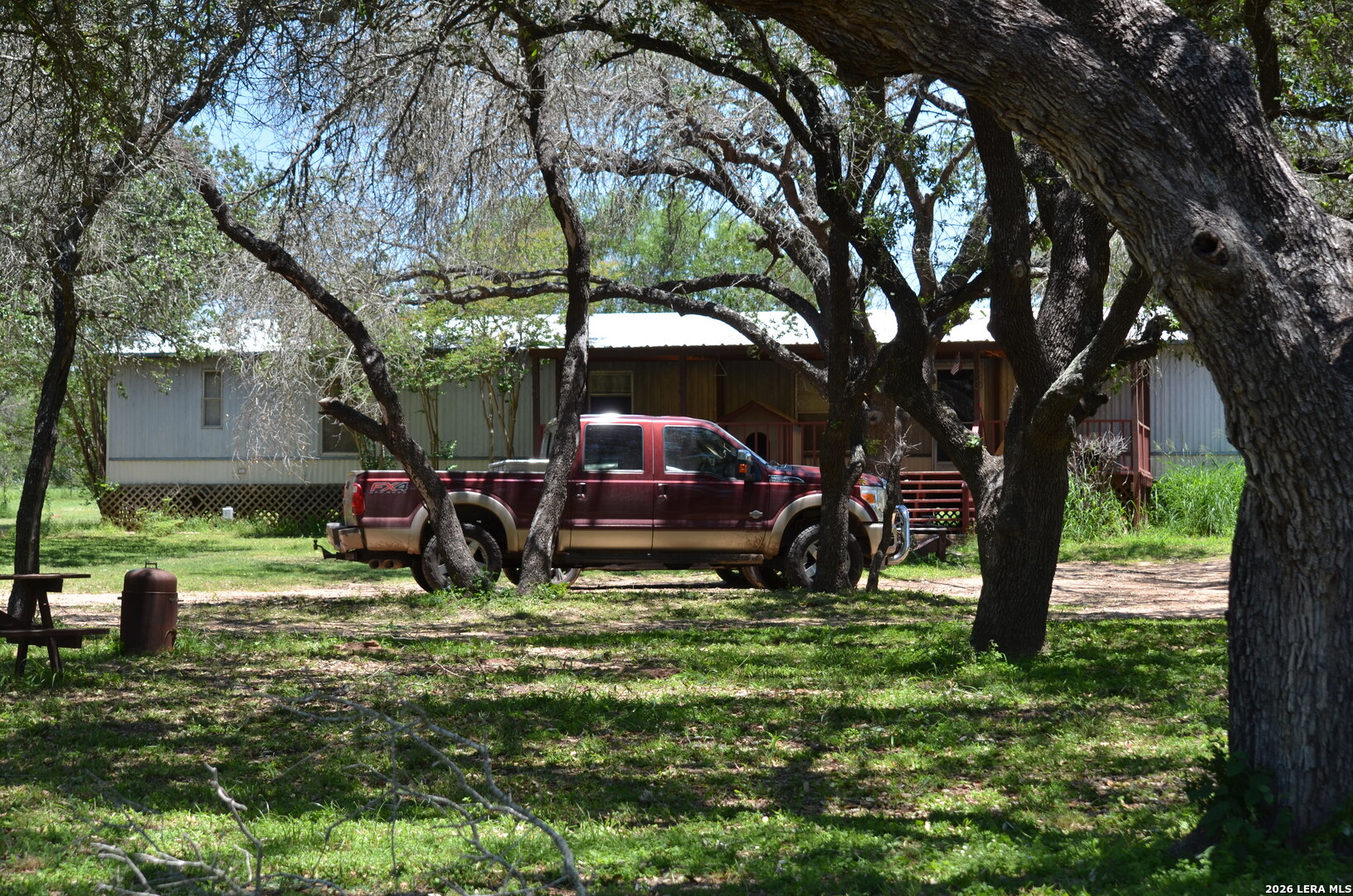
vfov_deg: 16.5
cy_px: 448
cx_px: 676
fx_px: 3094
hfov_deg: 24.7
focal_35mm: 82
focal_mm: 55
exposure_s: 1/200
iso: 125
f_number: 7.1
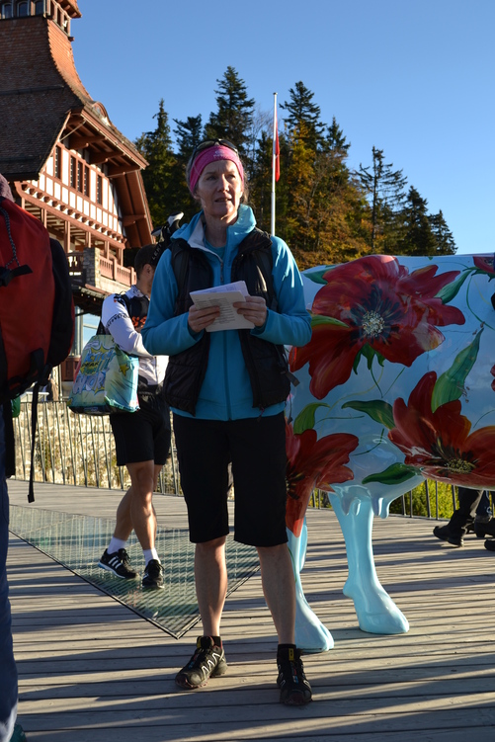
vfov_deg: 49.5
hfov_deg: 34.2
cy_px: 371
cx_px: 248
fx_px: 804
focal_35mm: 39
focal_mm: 26
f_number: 6.3
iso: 100
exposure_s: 1/160
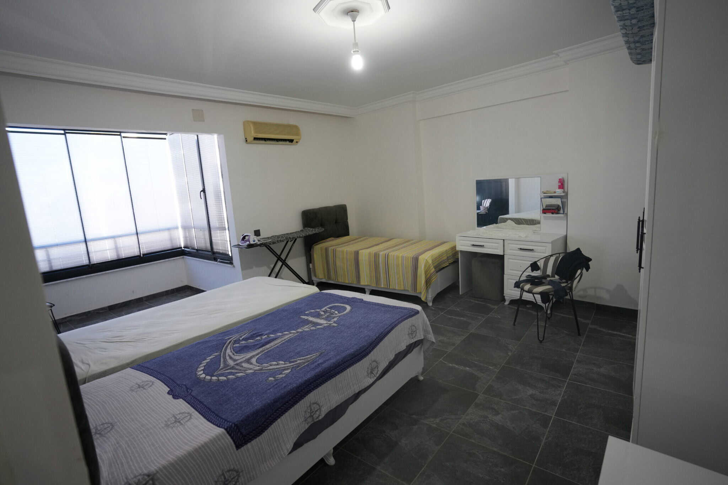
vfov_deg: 70.4
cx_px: 364
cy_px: 242
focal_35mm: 17
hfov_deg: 93.3
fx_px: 344
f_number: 2.8
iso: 1600
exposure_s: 1/160
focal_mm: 17
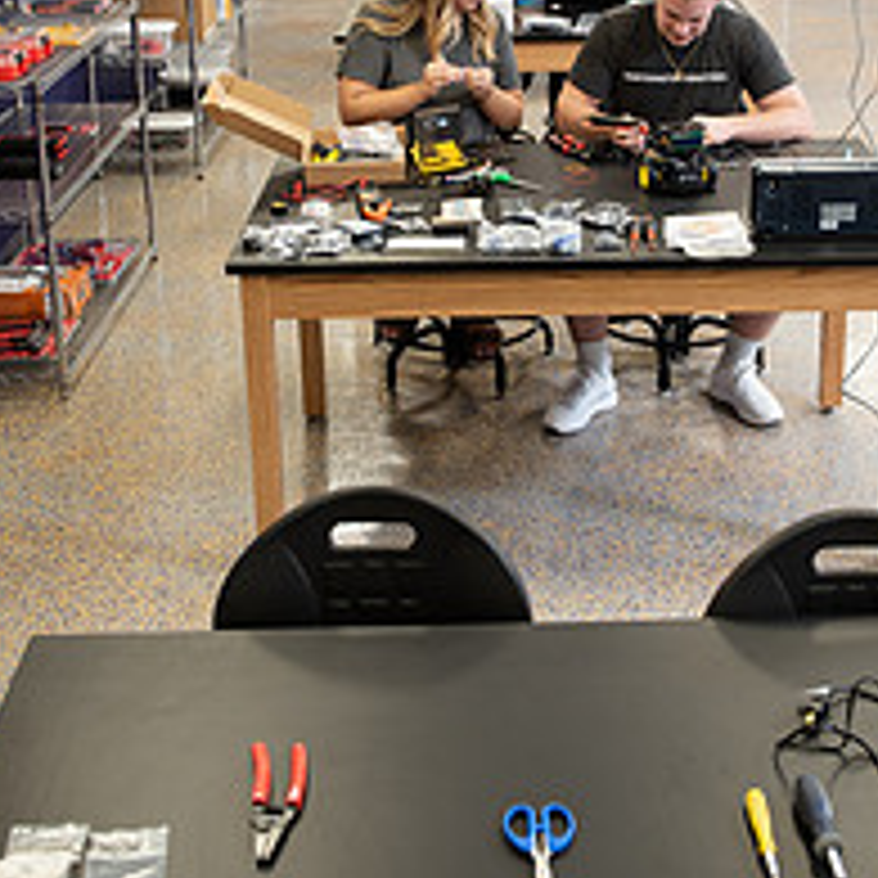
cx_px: 509
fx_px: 1578
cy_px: 203
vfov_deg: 30.5
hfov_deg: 31.0
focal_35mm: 55
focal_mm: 28
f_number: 4.5
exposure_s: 1/80
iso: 800
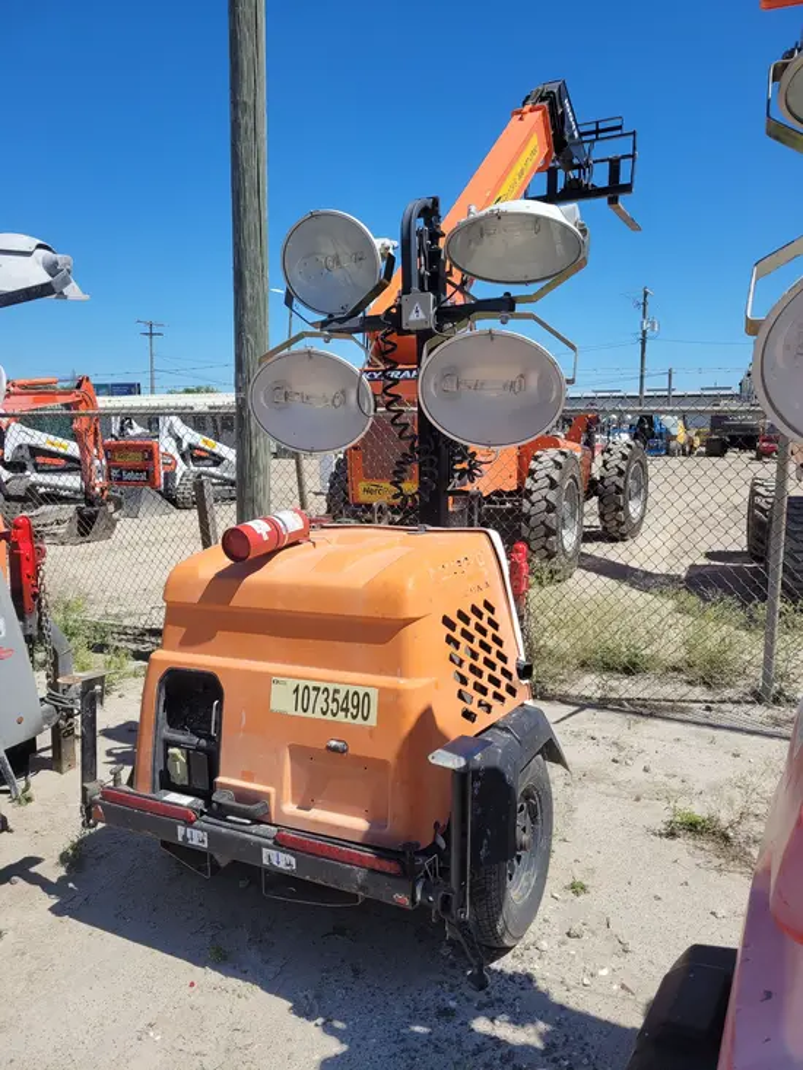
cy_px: 535
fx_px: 804
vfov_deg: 67.3
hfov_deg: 53.1
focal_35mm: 26
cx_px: 402
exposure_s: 1/2897
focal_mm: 5.4
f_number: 1.8
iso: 40
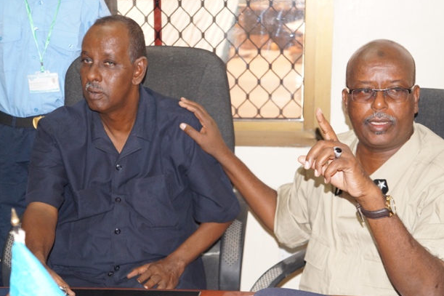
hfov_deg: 29.9
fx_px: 833
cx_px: 231
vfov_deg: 20.1
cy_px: 146
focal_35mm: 68
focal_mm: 43
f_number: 4.5
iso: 1600
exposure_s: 1/60
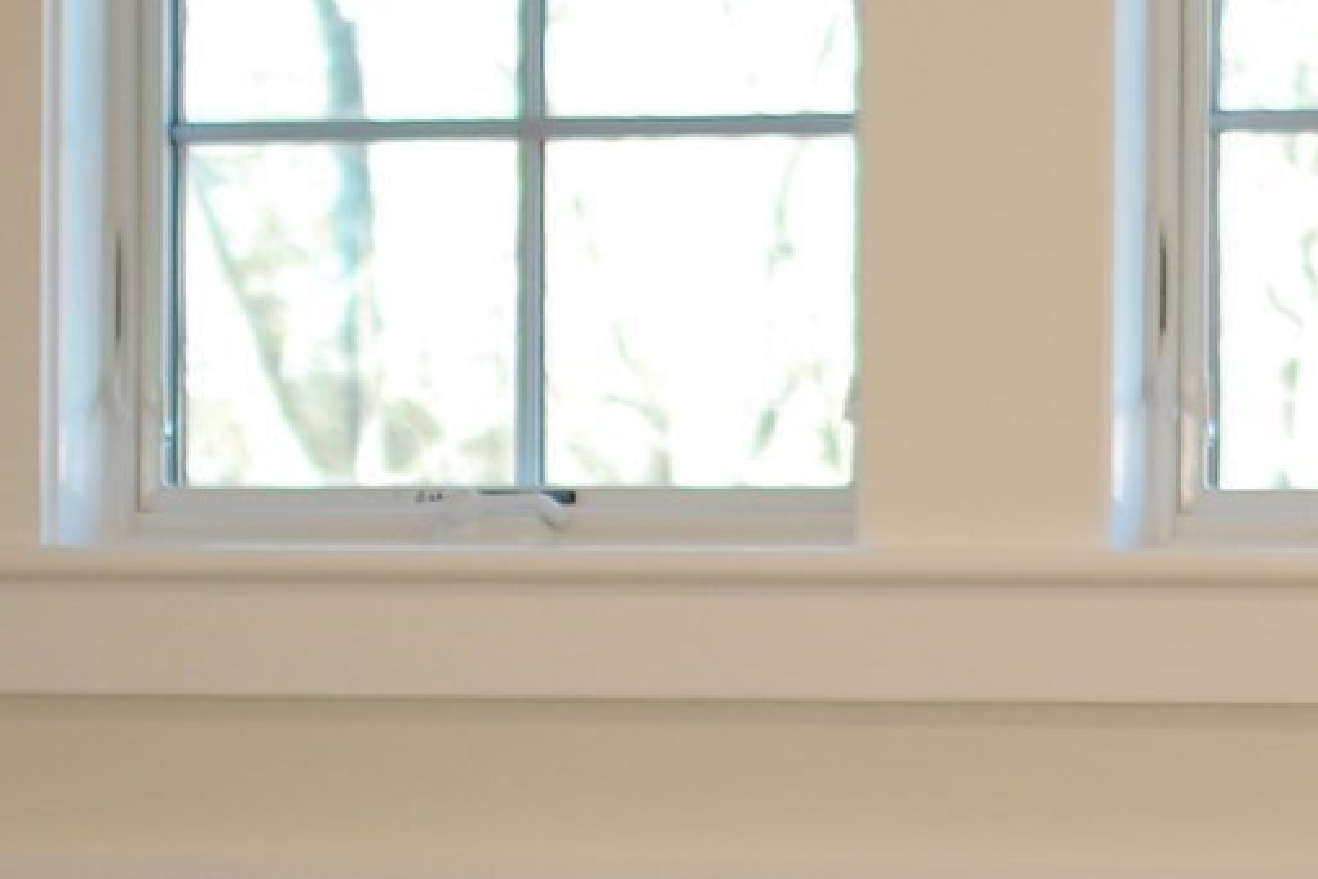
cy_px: 888
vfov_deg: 6.5
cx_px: 1631
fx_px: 7725
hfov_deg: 9.6
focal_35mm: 211
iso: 200
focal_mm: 35
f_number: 2.5
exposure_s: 1/125
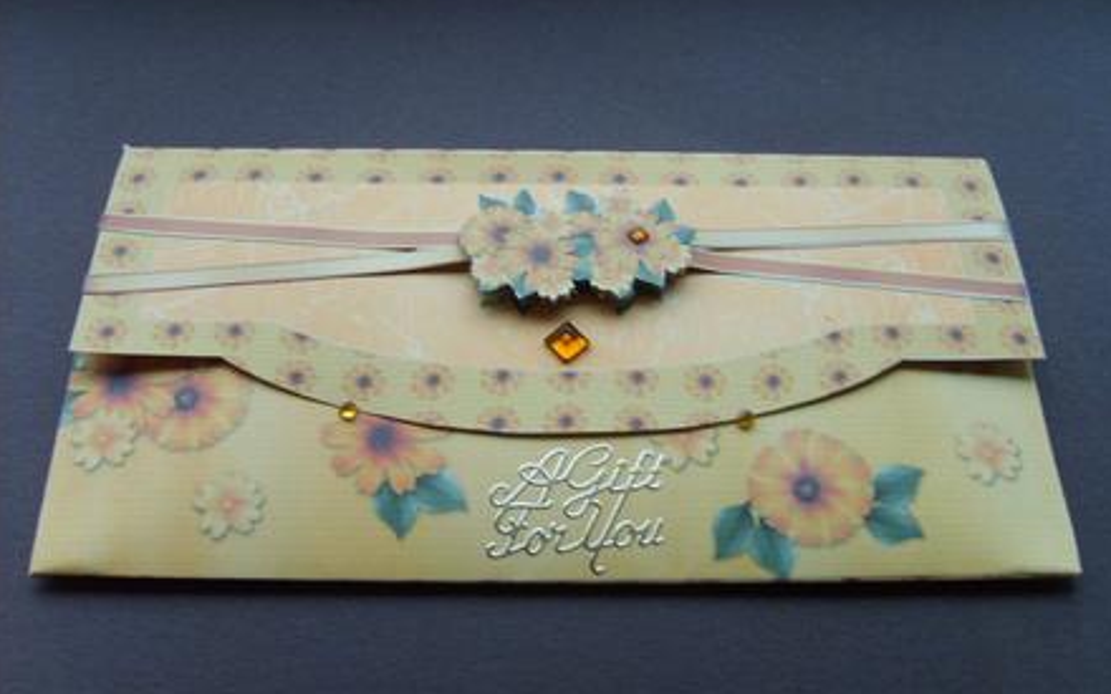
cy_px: 318
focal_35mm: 38
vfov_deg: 33.6
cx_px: 561
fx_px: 1151
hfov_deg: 51.5
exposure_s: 1/30
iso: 86
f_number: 2.8
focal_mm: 5.8
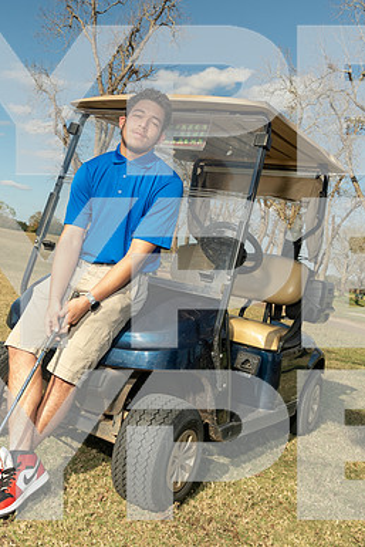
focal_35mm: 38
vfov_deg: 50.7
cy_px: 267
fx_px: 577
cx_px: 100
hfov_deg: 34.5
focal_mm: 24
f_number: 5.6
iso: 500
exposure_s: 1/200
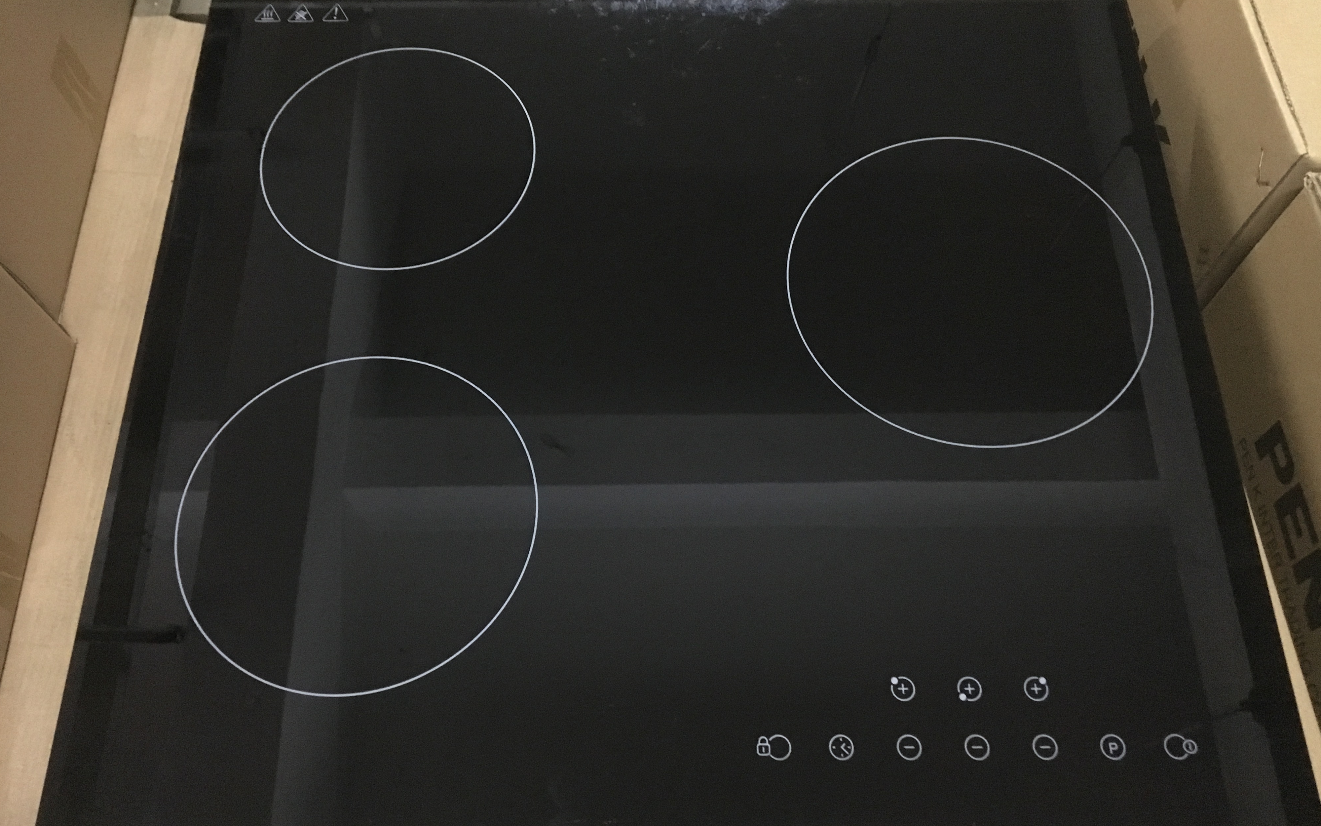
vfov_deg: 40.6
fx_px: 1116
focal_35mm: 31
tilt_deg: -62.9
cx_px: 663
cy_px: 413
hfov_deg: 61.2
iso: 800
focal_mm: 4.15
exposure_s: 1/17
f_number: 2.2
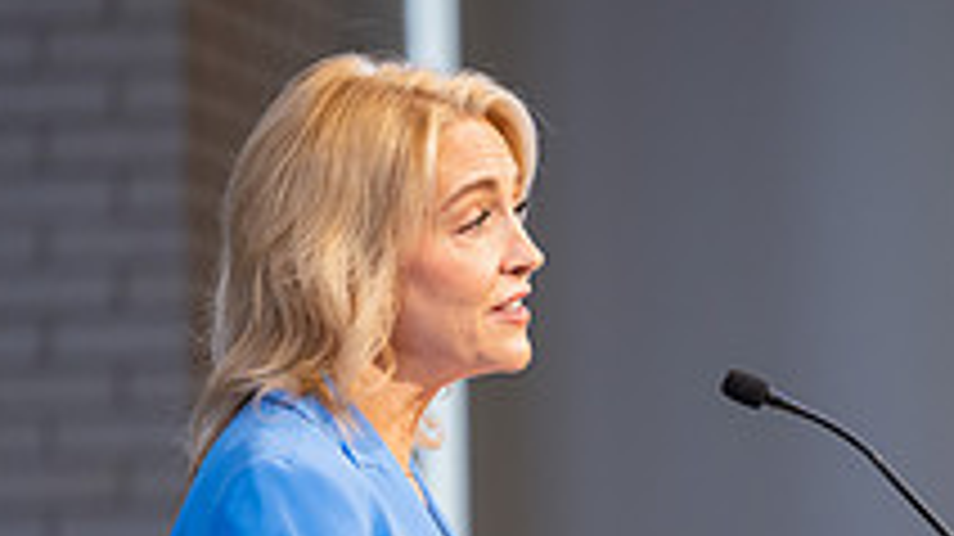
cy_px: 628
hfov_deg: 4.3
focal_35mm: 502
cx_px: 918
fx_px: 12692
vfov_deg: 2.4
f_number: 2.8
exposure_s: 1/125
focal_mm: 175
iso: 320
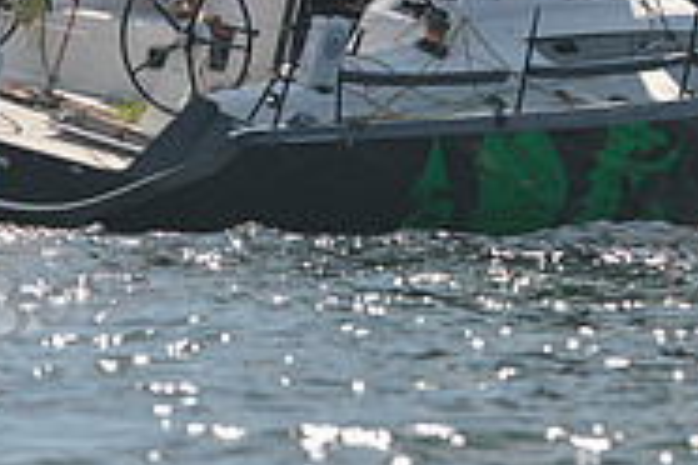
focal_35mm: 625
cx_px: 462
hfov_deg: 3.3
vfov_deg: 2.2
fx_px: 12117
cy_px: 66
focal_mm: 200
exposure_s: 1/2500
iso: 280
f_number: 5.6
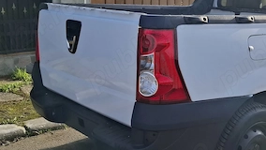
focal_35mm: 53
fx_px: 374
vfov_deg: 22.6
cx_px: 214
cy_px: 53
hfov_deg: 37.7
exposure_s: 1/1727
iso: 50
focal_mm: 5.54
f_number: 1.8
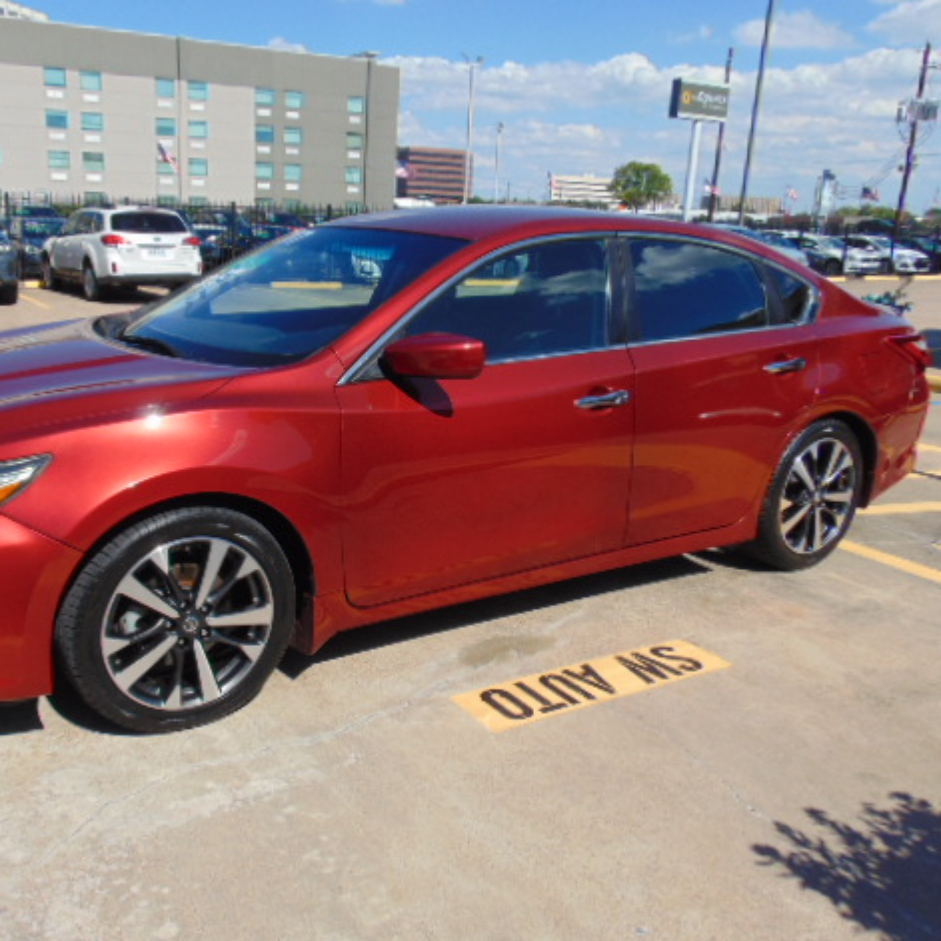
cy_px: 473
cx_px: 350
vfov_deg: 54.0
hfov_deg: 53.4
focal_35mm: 30
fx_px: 923
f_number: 7.7
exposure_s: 1/320
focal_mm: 4.5
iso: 80
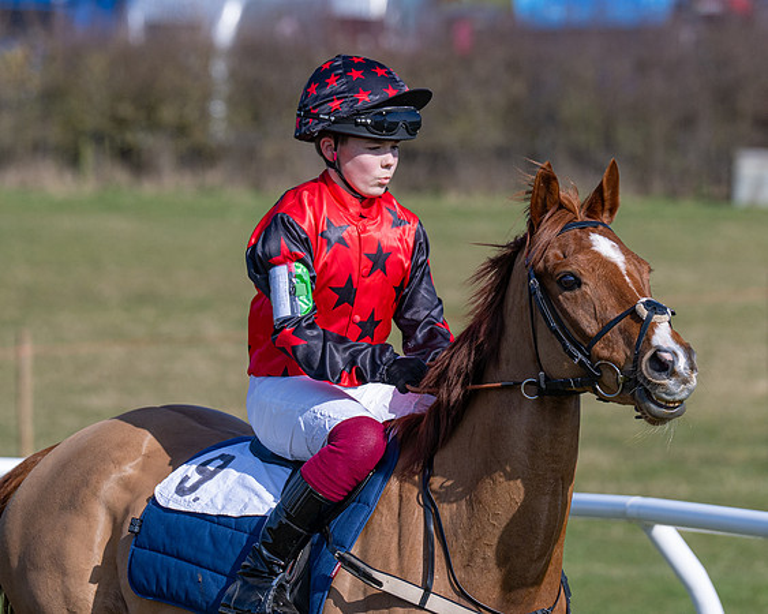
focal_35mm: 404
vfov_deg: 3.8
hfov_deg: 4.8
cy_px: 247
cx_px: 551
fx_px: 9177
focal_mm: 200
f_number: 5
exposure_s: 1/1600
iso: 200
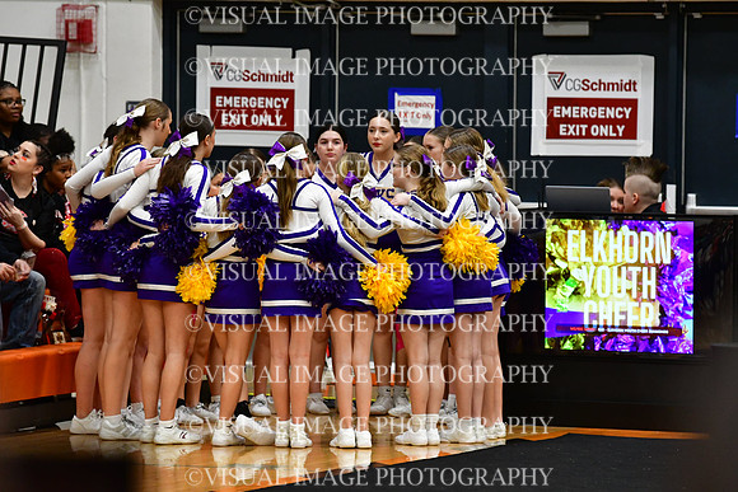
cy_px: 246
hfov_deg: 8.1
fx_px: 5228
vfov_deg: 5.4
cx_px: 369
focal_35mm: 255
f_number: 3.5
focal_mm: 170
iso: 4000
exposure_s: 1/500
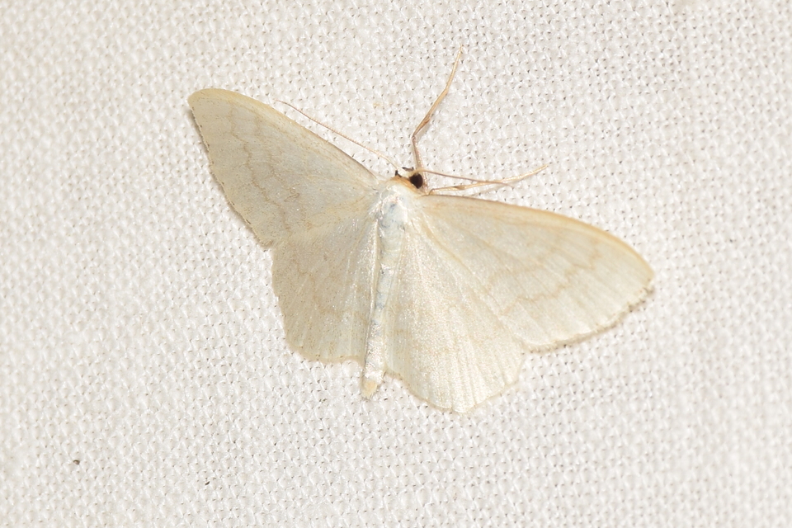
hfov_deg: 9.8
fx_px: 4620
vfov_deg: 6.5
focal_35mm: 210
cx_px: 396
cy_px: 264
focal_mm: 140
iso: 100
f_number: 13
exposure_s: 1/160
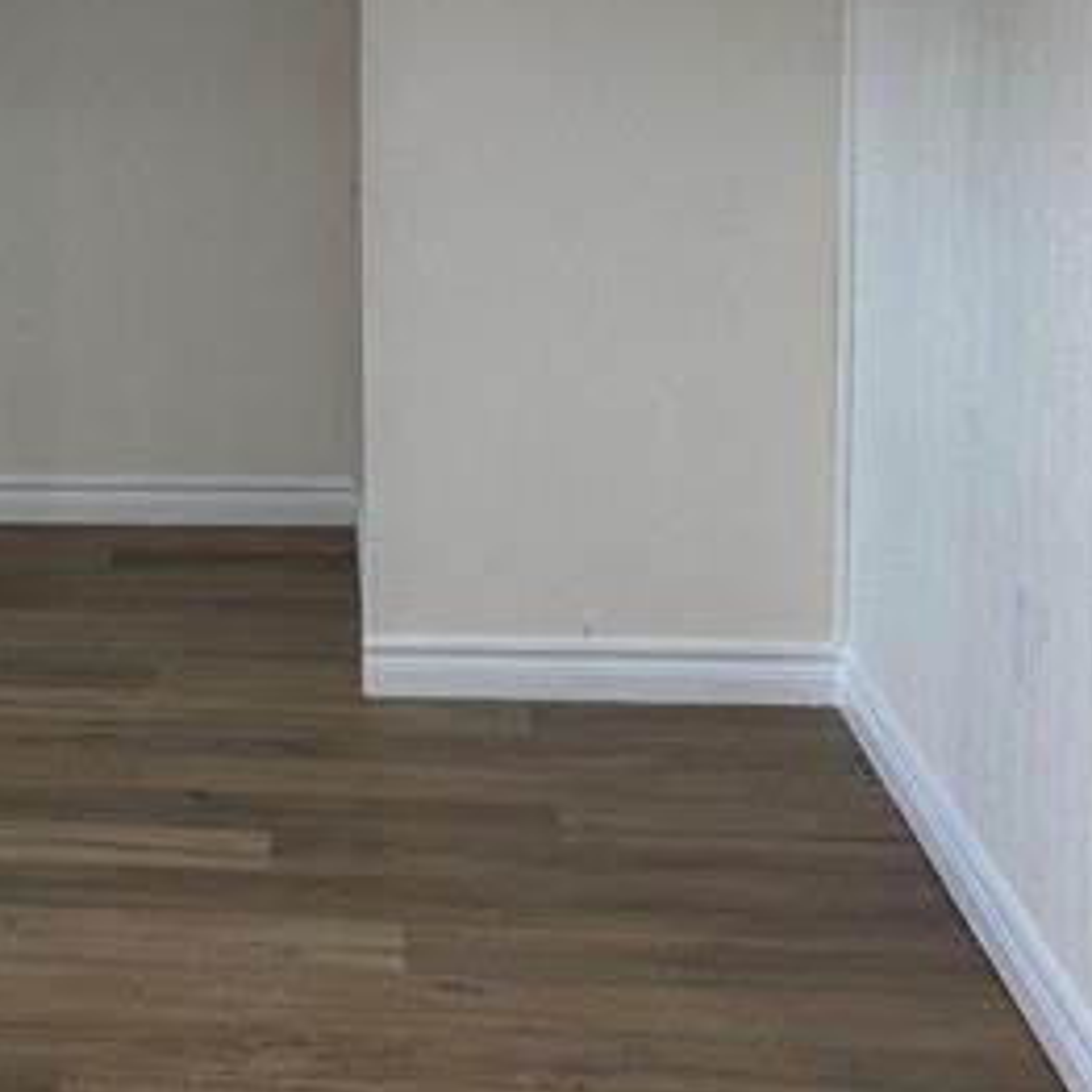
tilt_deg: -9.5
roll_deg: +3.5
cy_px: 308
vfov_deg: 20.8
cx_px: -483
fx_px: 2962
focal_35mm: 83
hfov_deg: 18.7
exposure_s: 1/120
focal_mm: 6.76
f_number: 1.78
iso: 200
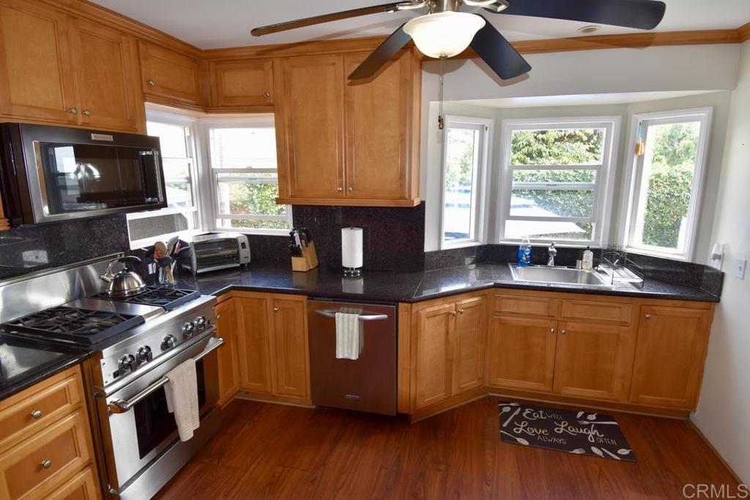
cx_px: 375
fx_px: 375
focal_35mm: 18
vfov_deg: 67.4
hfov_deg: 90.0
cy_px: 250
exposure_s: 1/125
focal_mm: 12
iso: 400
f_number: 5.6
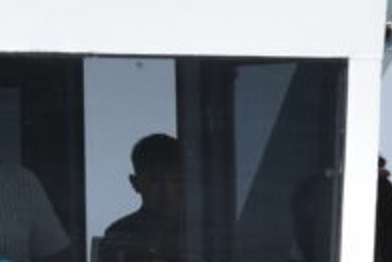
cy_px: -383
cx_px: -446
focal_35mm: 1860
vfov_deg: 0.7
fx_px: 20268
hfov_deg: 1.1
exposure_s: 1/3200
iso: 800
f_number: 7.1
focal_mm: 190
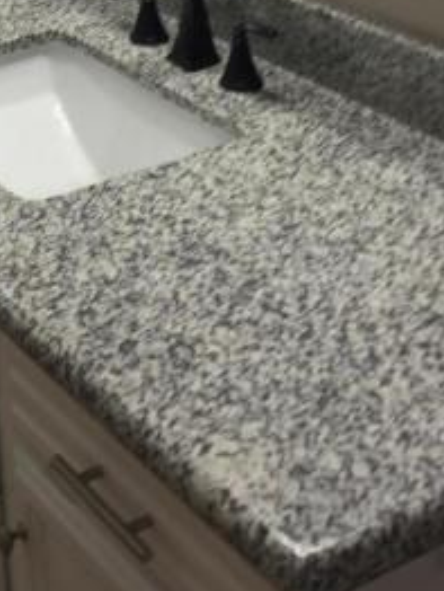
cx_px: 14
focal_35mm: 85
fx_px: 1451
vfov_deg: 20.9
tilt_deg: -11.9
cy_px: -178
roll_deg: +3.8
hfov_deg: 17.1
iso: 32
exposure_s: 1/40
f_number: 2.2
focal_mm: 4.15
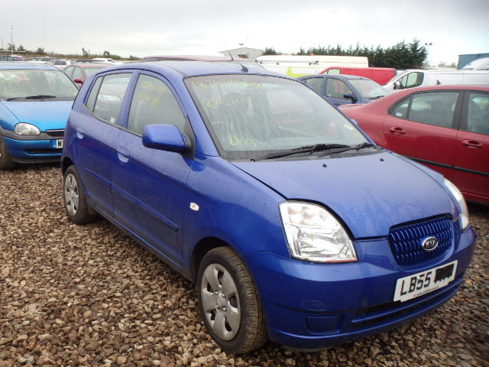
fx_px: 480
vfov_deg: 41.8
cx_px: 244
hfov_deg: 54.0
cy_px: 184
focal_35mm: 34
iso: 125
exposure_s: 1/100
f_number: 4.4
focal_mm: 6.1
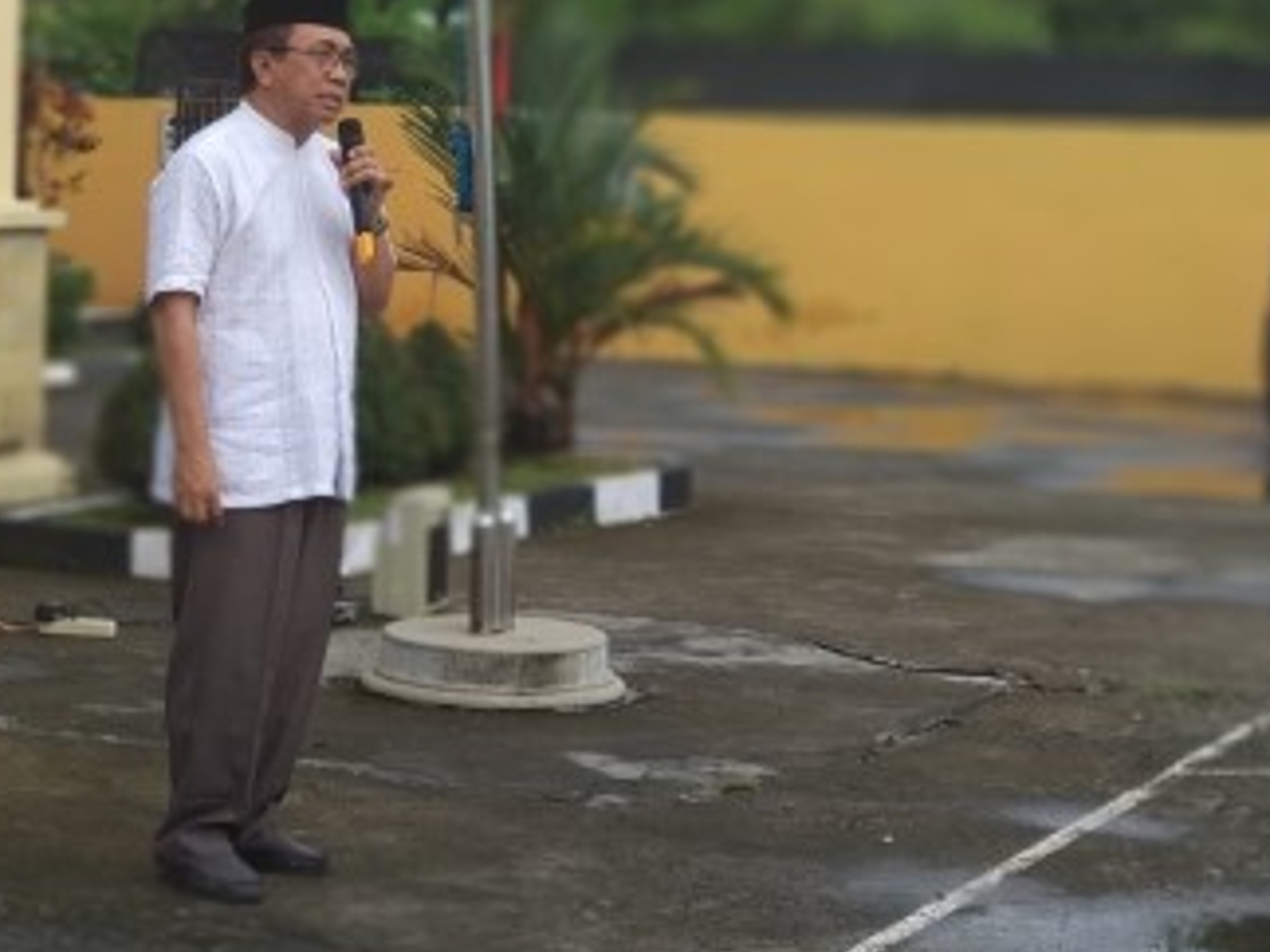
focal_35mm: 103
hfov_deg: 18.9
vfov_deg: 14.3
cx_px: 260
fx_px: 3777
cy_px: 307
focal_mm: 5.99
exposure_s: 1/110
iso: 100
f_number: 2.6
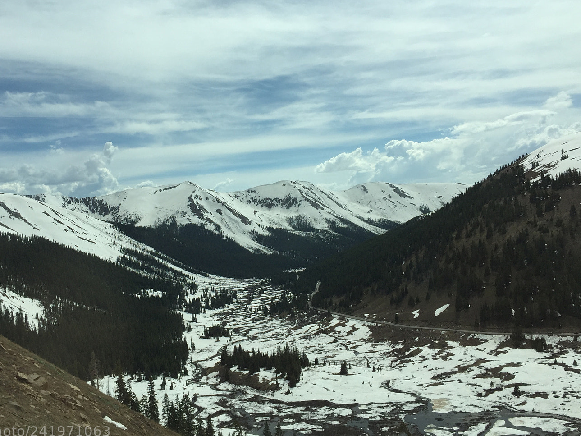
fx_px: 604
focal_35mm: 36
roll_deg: -0.5
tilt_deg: +9.6
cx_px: 235
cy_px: 196
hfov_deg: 51.0
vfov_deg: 39.6
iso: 32
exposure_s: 1/4405
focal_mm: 4.15
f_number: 2.2
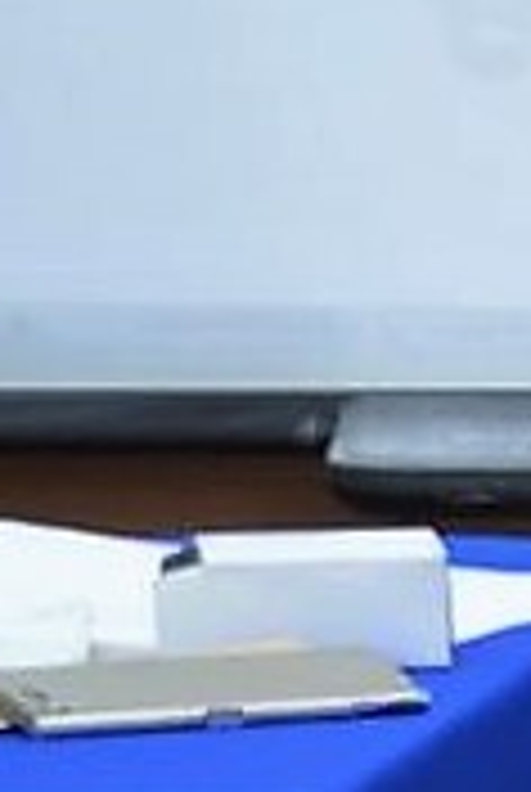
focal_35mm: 432
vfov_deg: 4.8
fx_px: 9520
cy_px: 612
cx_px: 2583
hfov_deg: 3.0
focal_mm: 38
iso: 720
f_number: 4.5
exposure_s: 1/60
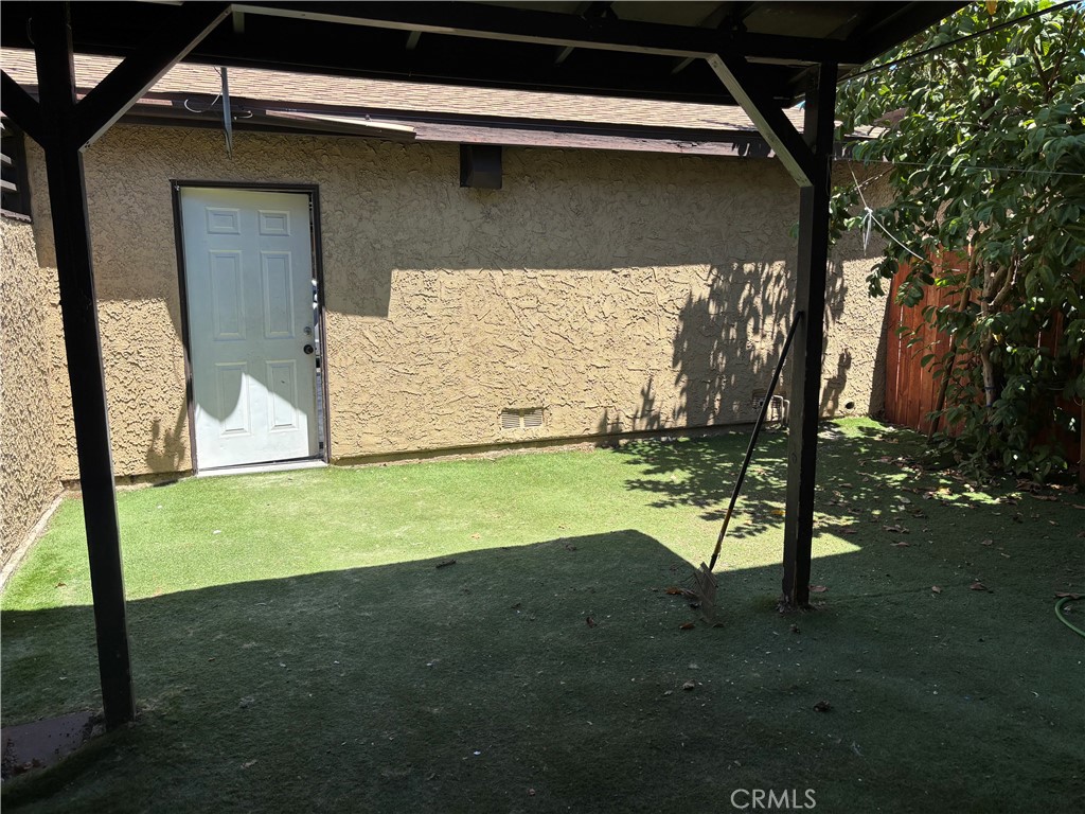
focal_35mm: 26
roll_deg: +0.3
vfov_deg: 53.1
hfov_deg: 67.3
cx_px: 542
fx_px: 815
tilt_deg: -9.6
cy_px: 407
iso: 50
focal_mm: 5.96
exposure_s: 1/1437
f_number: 1.6
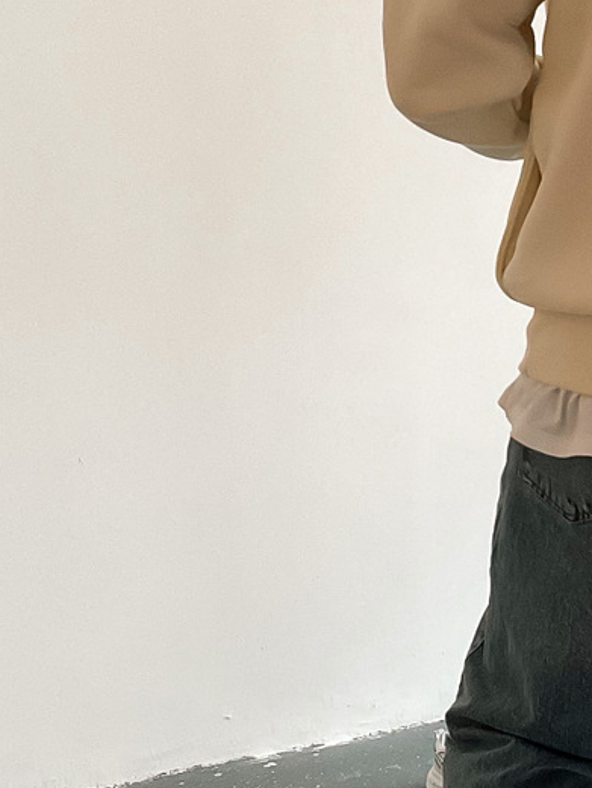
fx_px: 2029
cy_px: 417
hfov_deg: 16.5
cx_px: 489
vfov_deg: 22.0
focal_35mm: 89
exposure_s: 1/60
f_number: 1.8
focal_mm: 3
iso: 160
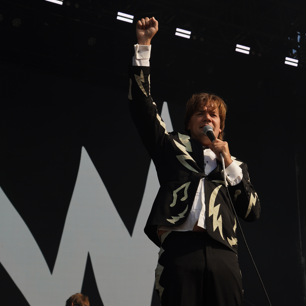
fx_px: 820
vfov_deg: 21.1
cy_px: 159
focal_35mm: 82
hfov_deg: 21.0
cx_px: 232
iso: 100
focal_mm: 61
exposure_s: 1/400
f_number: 8
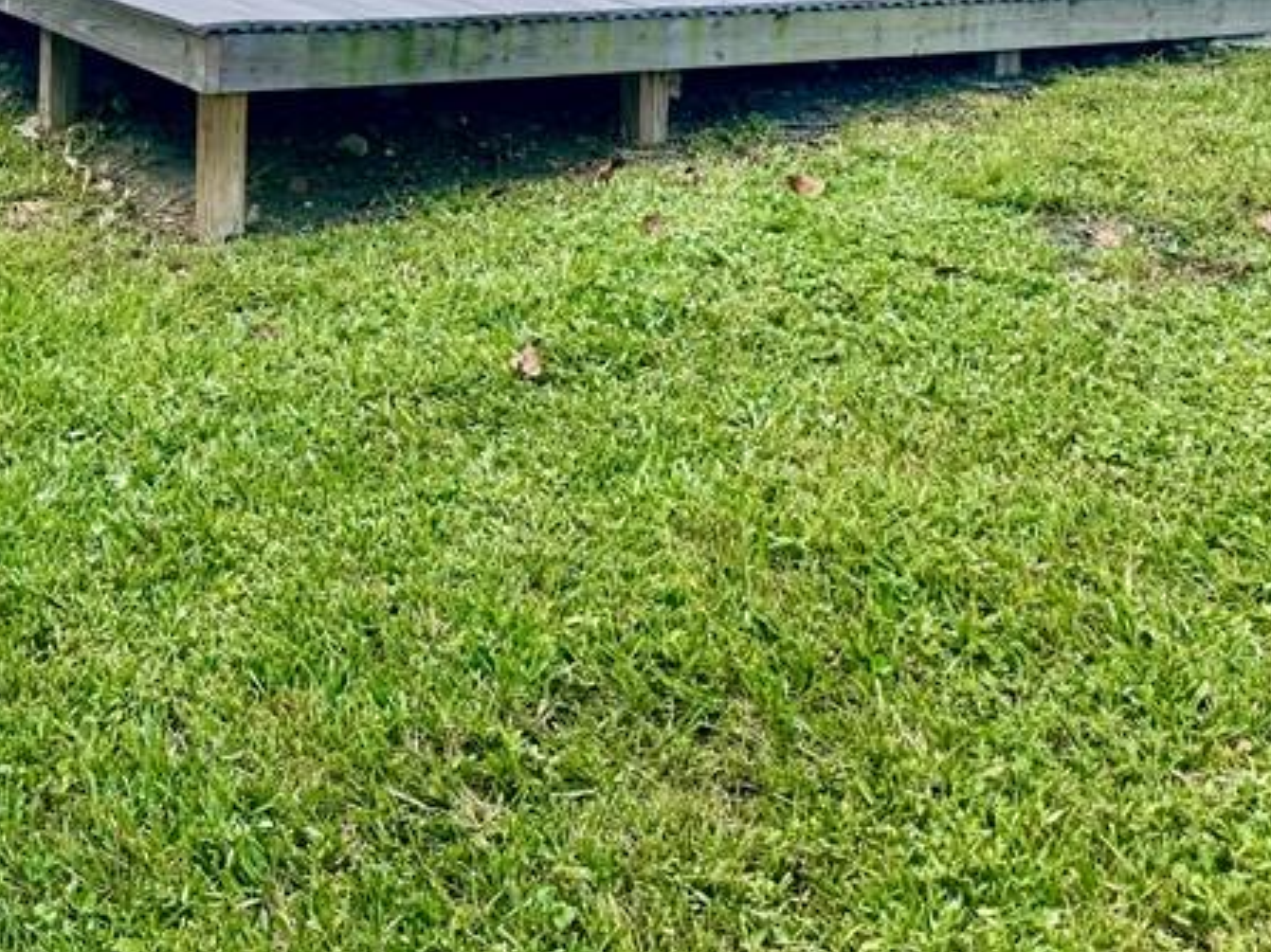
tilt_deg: -5.1
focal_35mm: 55
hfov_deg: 34.1
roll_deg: -1.4
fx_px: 2019
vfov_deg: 24.6
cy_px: -117
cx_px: 296
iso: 80
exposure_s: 1/1395
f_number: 1.78
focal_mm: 6.76
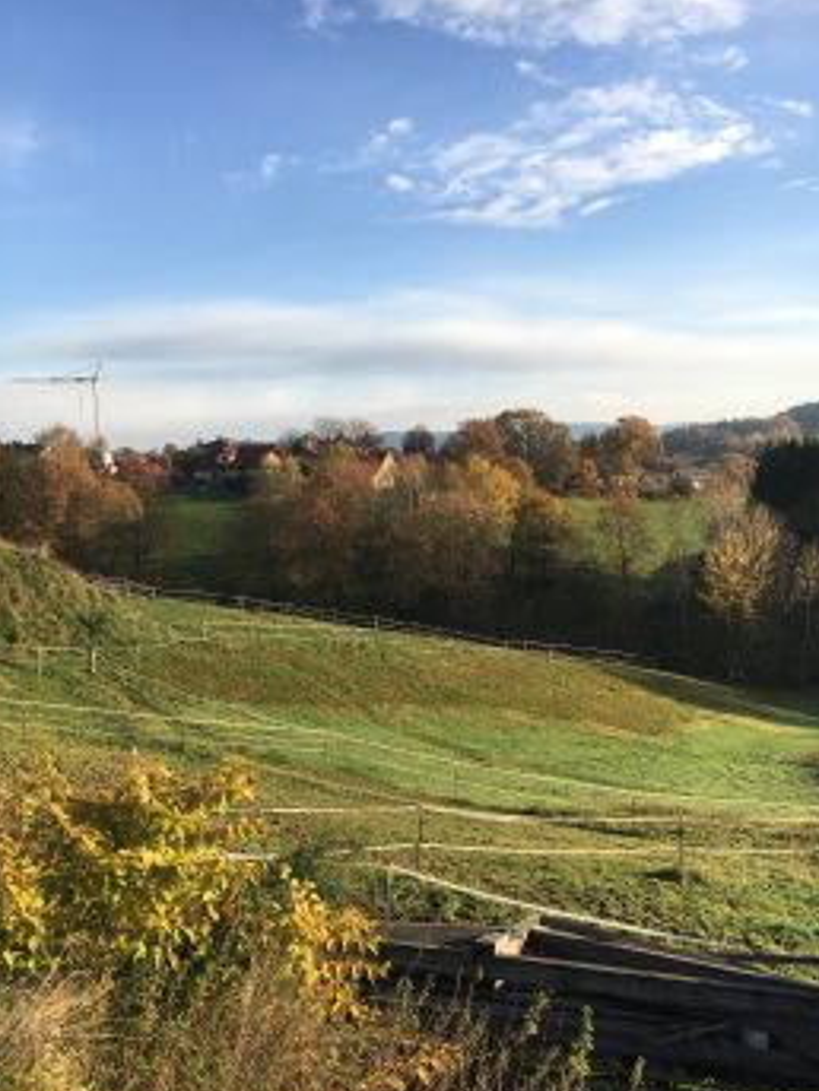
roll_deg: +1.7
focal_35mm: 34
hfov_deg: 41.8
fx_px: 1073
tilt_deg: -7.2
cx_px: 390
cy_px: 604
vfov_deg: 53.8
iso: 25
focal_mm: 4.15
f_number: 2.2
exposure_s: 1/601
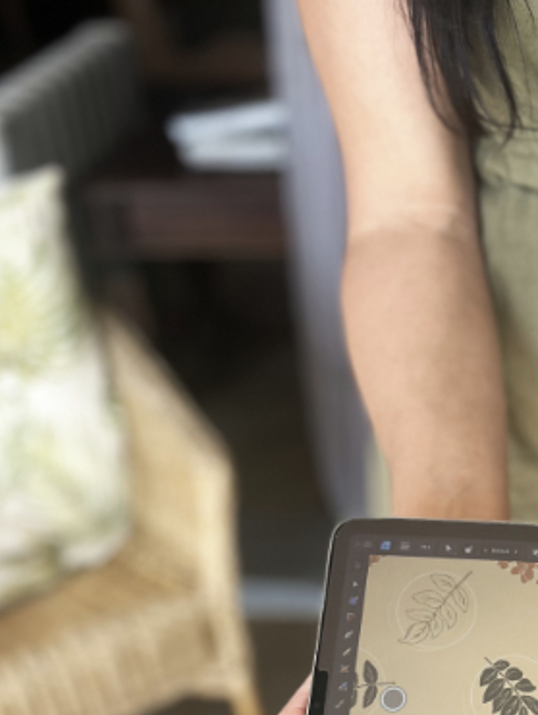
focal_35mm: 56
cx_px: 538
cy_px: 680
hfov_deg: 24.9
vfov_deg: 32.2
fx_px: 1158
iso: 40
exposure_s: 1/217
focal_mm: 5.1
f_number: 1.6
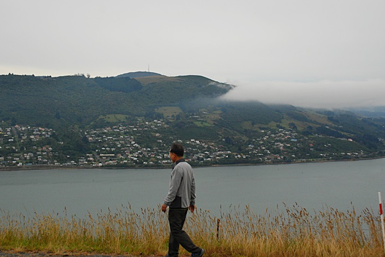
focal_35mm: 56
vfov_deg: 24.4
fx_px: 595
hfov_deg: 35.8
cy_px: 128
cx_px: 168
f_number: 6.3
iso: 400
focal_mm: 31
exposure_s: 1/800
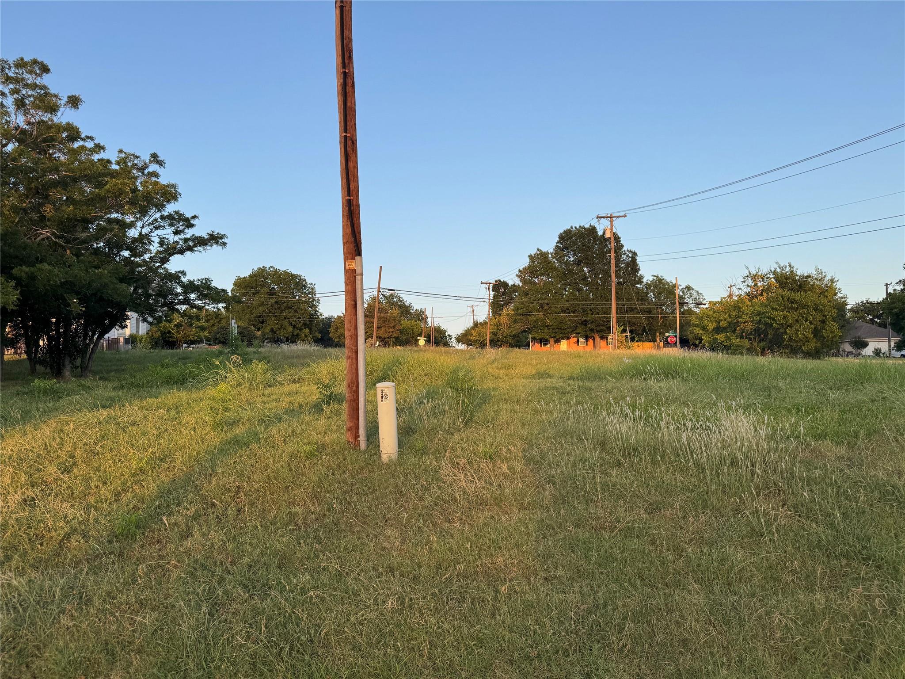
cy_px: 340
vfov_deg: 56.8
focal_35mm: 24
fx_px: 627
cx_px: 452
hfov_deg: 71.6
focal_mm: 6.76
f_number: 1.78
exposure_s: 1/888
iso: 80
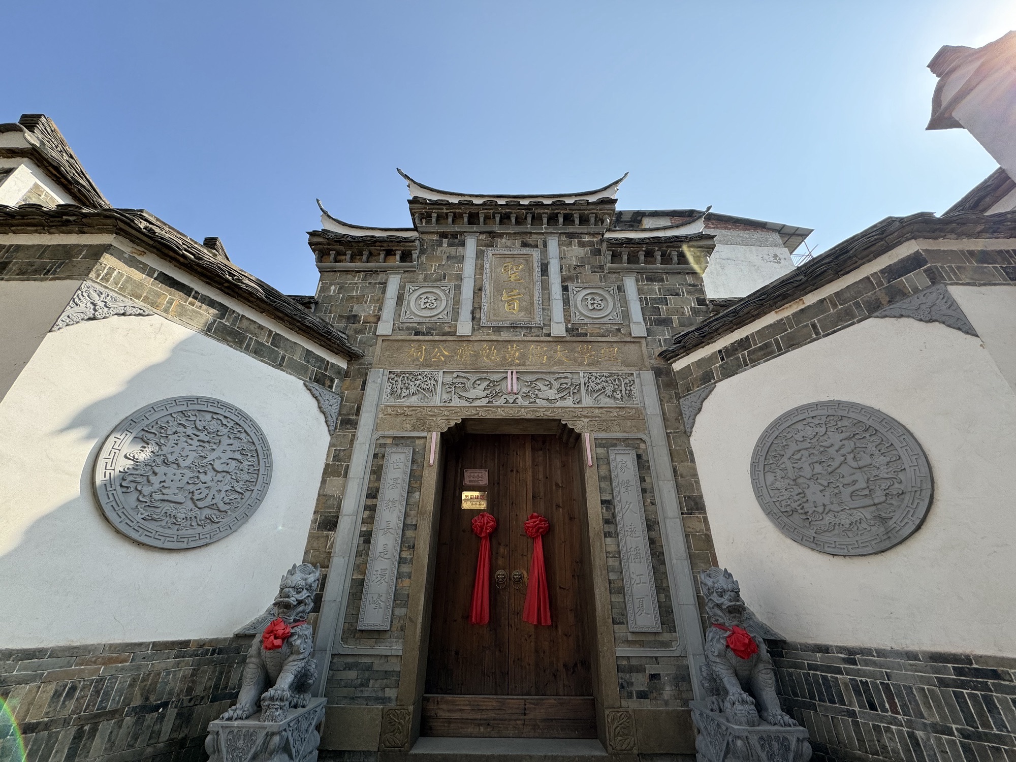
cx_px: 508
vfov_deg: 85.7
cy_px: 381
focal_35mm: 14
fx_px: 411
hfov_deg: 102.1
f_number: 2.2
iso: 40
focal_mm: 2.22
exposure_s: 1/821
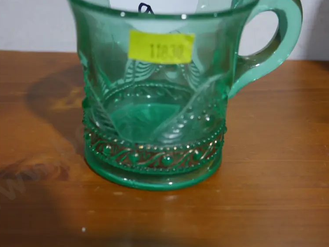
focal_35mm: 49
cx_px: 155
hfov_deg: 38.9
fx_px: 466
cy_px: 81
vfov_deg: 29.5
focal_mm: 18
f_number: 4
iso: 400
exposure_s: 1/60
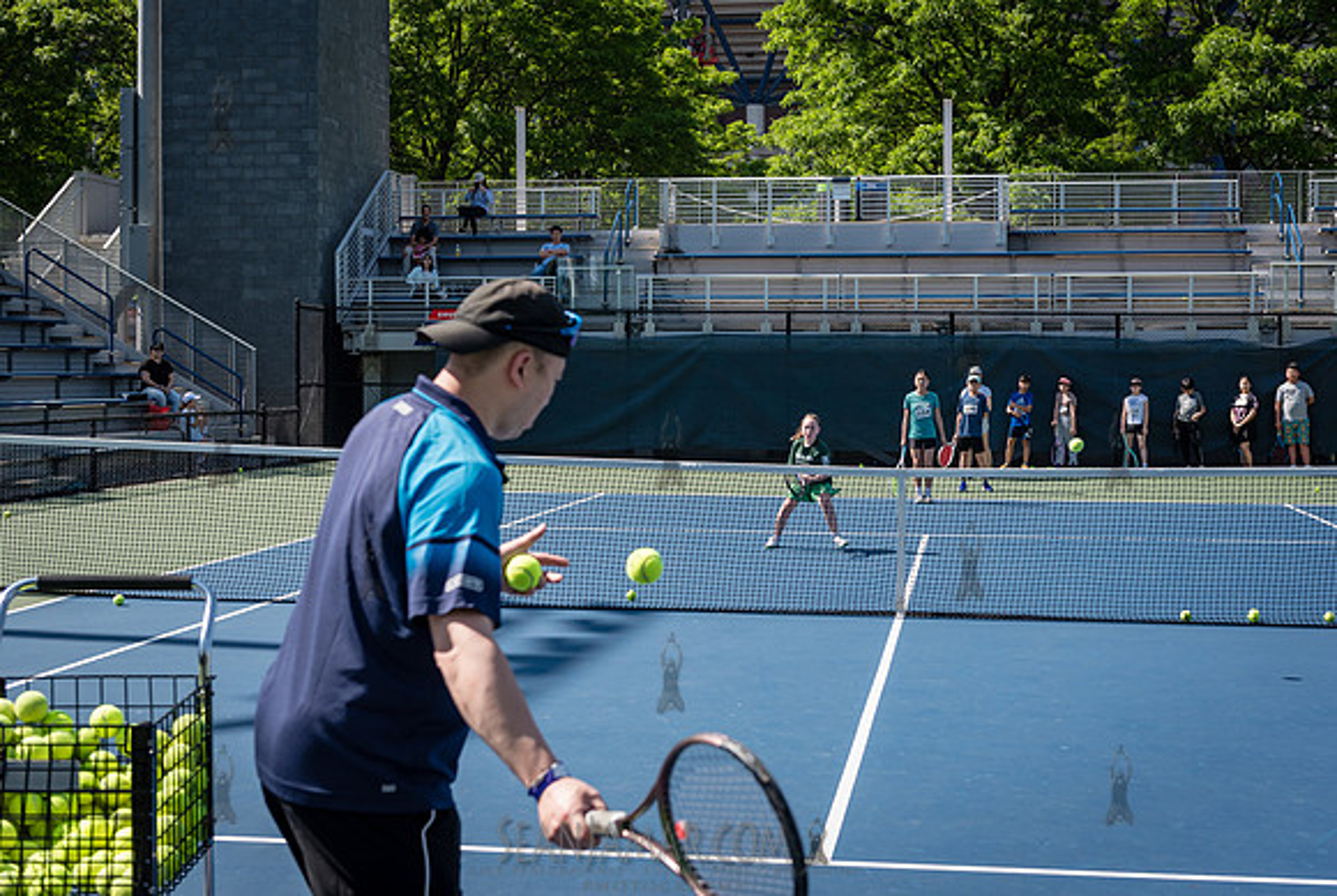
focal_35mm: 52
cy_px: 426
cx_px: 691
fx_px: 1947
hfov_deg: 37.9
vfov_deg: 25.9
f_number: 4.5
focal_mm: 48
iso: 200
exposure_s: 1/800
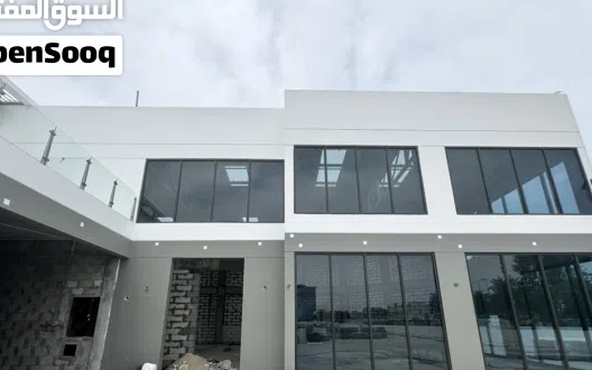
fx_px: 290
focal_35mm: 18
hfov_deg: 91.1
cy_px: 237
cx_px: 292
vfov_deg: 63.8
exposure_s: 1/2146
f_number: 2.2
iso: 50
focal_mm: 2.22
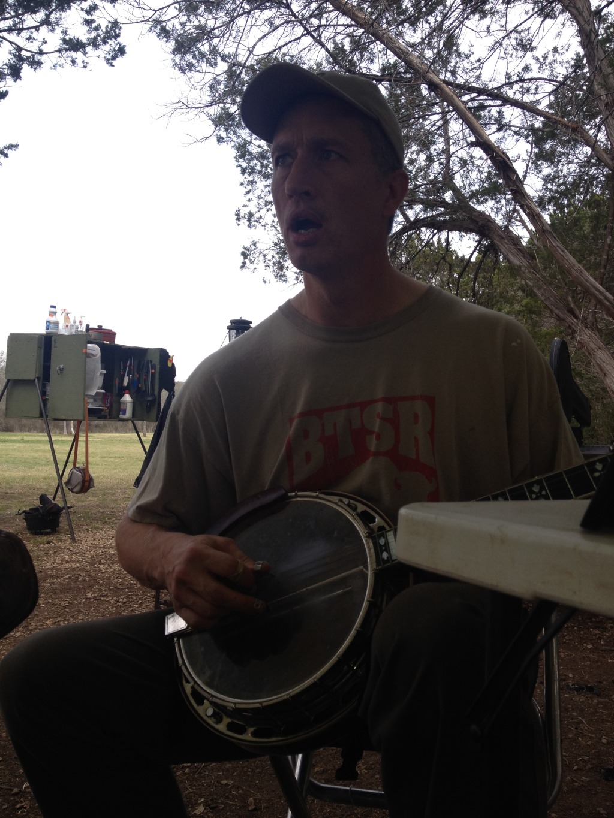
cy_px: 409
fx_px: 828
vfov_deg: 52.6
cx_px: 307
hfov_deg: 40.7
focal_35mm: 35
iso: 50
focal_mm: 4.28
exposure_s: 1/500
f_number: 2.4
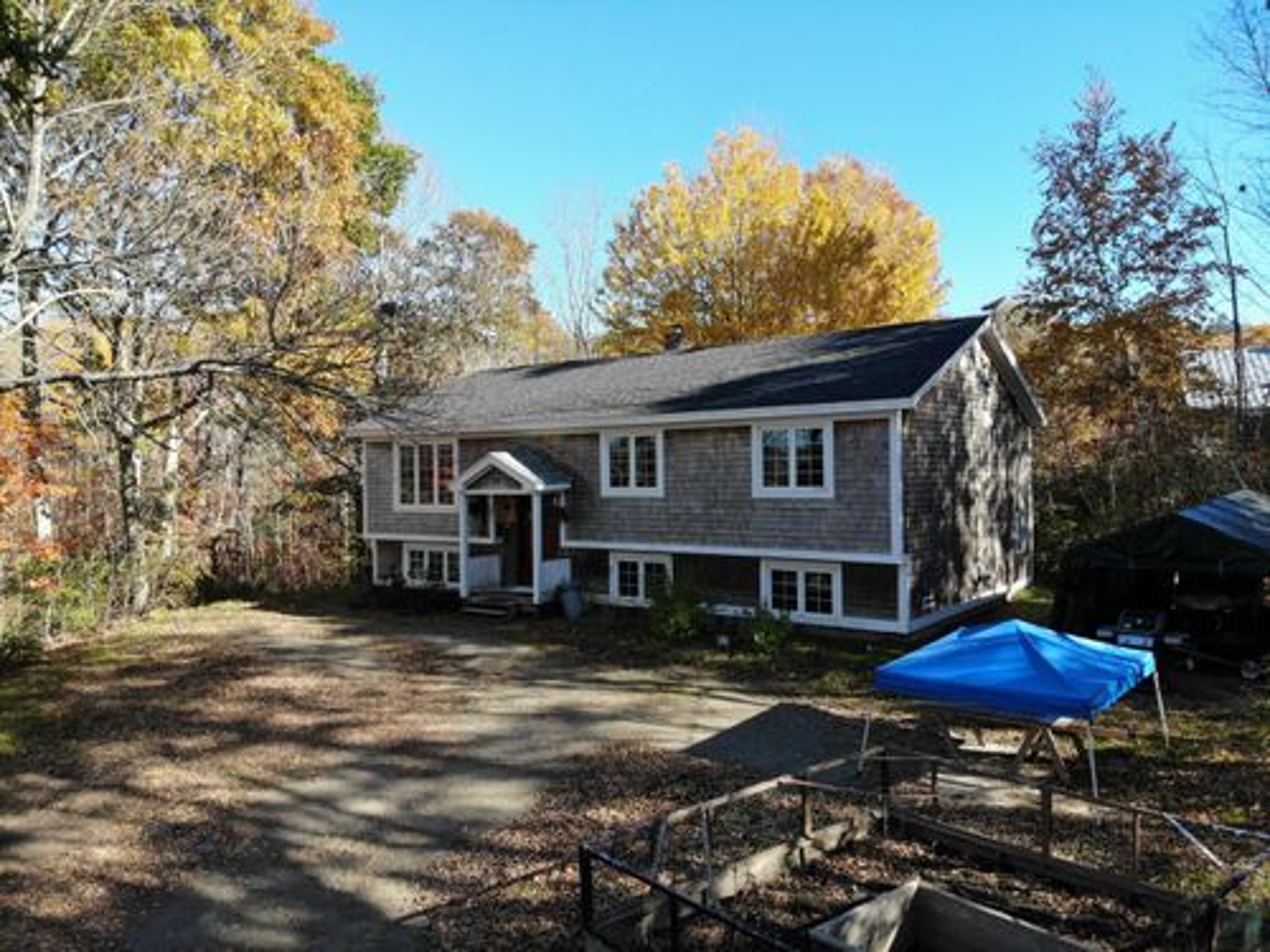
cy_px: 476
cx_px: 635
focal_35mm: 24
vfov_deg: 56.8
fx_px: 881
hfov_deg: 71.6
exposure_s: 1/341
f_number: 2.8
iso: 111
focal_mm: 4.5
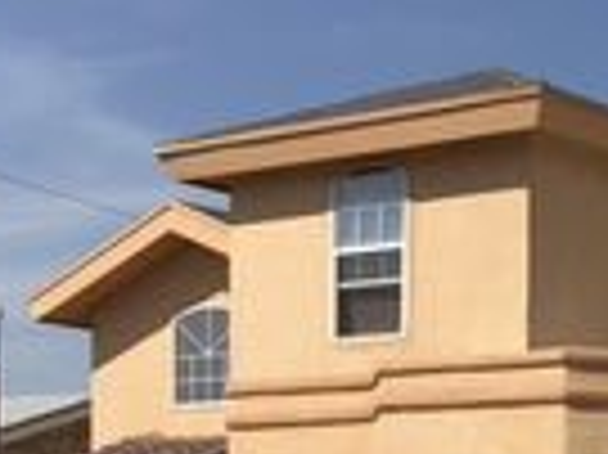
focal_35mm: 115
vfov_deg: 12.4
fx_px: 2018
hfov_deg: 16.9
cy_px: 623
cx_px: 558
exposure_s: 1/2398
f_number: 2.4
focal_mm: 3.3
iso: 25
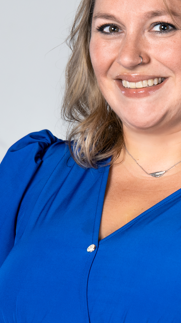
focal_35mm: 557
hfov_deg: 2.2
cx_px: 120
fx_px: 4752
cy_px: 144
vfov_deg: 3.9
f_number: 9
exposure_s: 1/160
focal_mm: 200
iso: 125
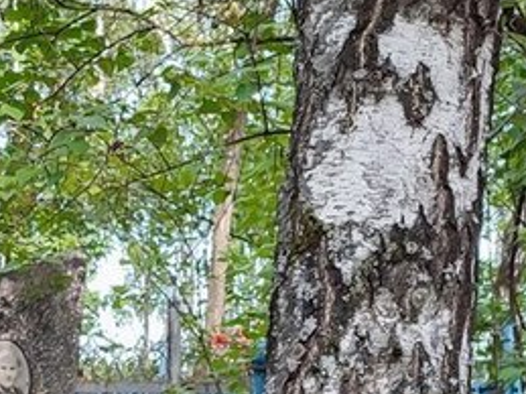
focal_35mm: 99
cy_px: 733
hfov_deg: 19.7
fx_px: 1504
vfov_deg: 13.3
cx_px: 140
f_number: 1.9
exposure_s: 1/50
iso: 72
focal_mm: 6.04
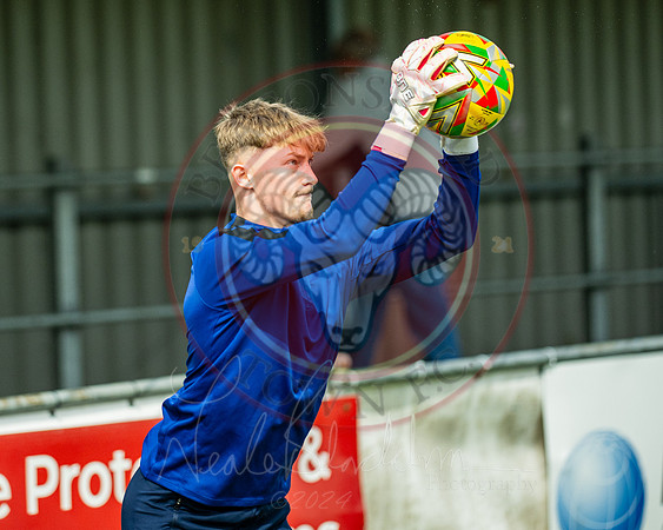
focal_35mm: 256
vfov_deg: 6.0
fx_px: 5016
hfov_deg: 7.6
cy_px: 149
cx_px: 250
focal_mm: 135
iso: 400
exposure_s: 1/10000
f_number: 1.8
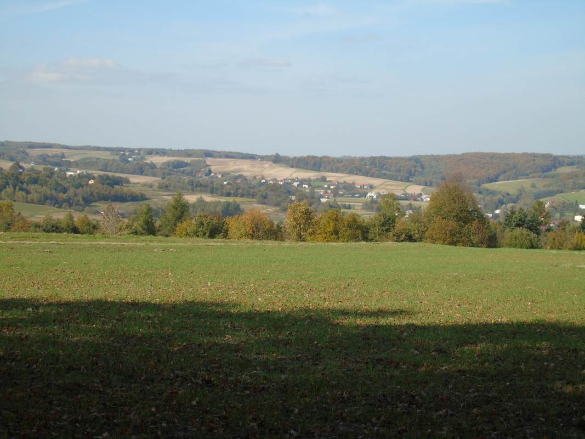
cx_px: 292
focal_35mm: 71
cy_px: 220
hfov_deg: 27.4
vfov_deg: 20.7
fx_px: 1200
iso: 80
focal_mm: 13
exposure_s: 1/400
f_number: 4.7
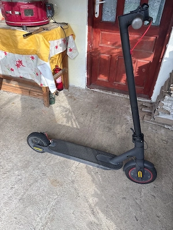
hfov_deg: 53.1
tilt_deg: -37.7
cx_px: 86
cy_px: 115
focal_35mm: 26
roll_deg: -1.7
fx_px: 173
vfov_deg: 67.3
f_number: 1.6
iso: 40
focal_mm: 5.96
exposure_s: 1/202
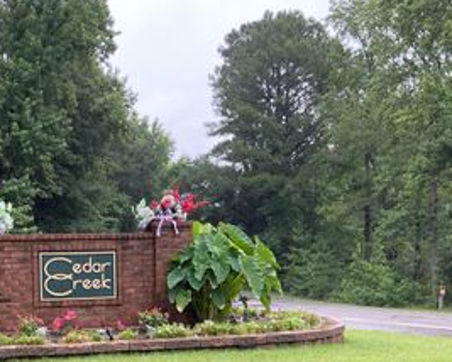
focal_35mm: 53
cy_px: 282
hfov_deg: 34.4
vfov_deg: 28.1
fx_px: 710
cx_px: 102
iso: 16
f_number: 1.8
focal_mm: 3
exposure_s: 1/120
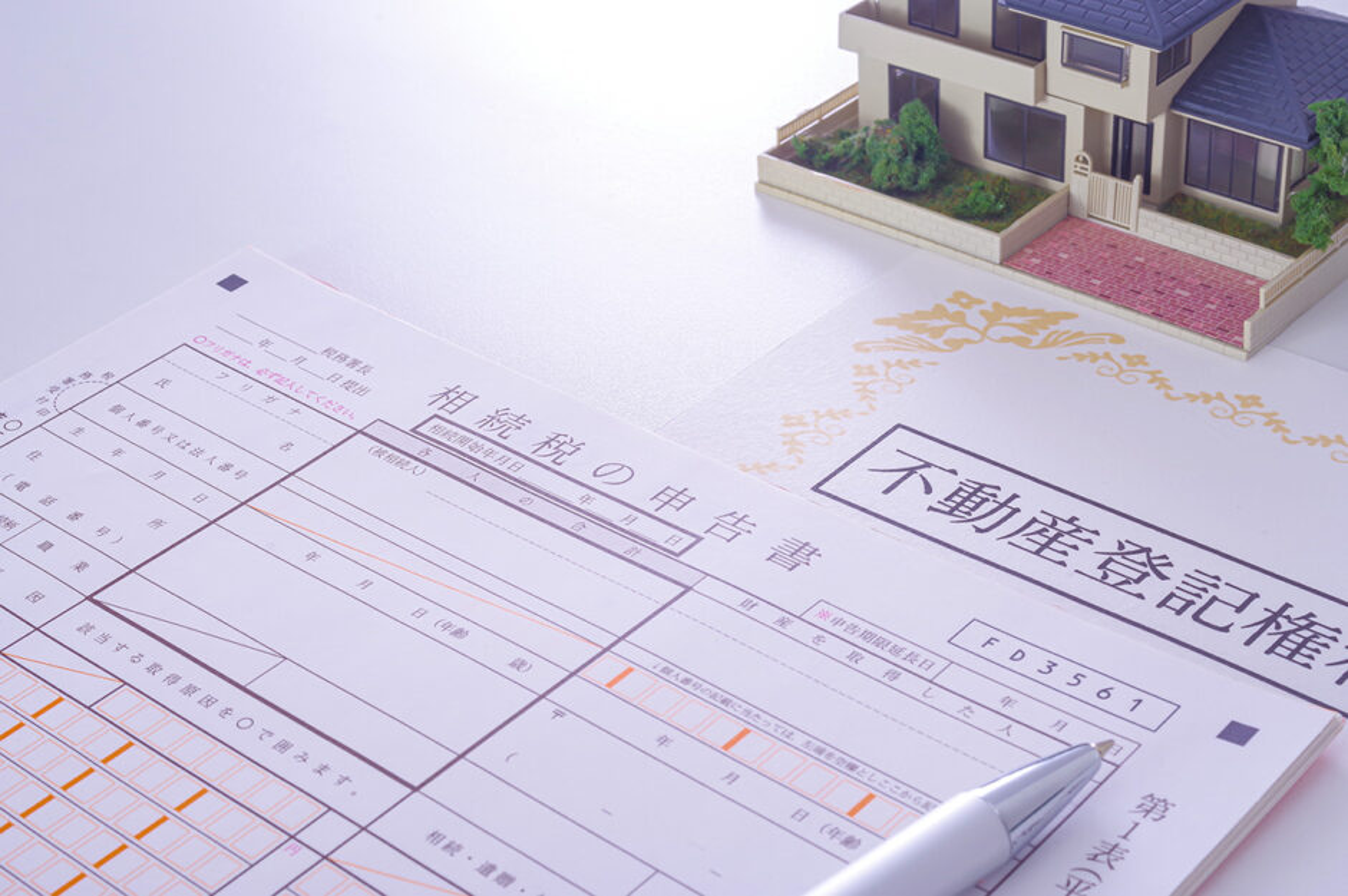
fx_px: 2245
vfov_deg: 22.6
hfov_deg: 33.4
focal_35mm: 60
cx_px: 674
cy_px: 448
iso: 100
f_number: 16
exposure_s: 1/125
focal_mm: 40
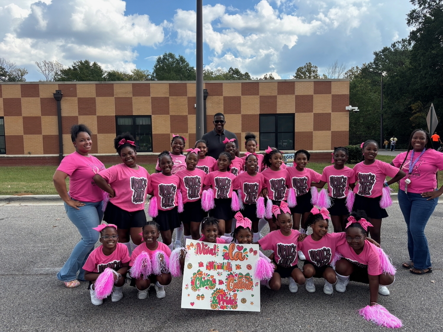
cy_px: 166
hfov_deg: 67.3
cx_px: 222
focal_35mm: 26
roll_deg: +1.0
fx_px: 333
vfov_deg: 53.1
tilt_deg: -4.8
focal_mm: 5.96
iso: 50
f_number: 1.6
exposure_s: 1/679
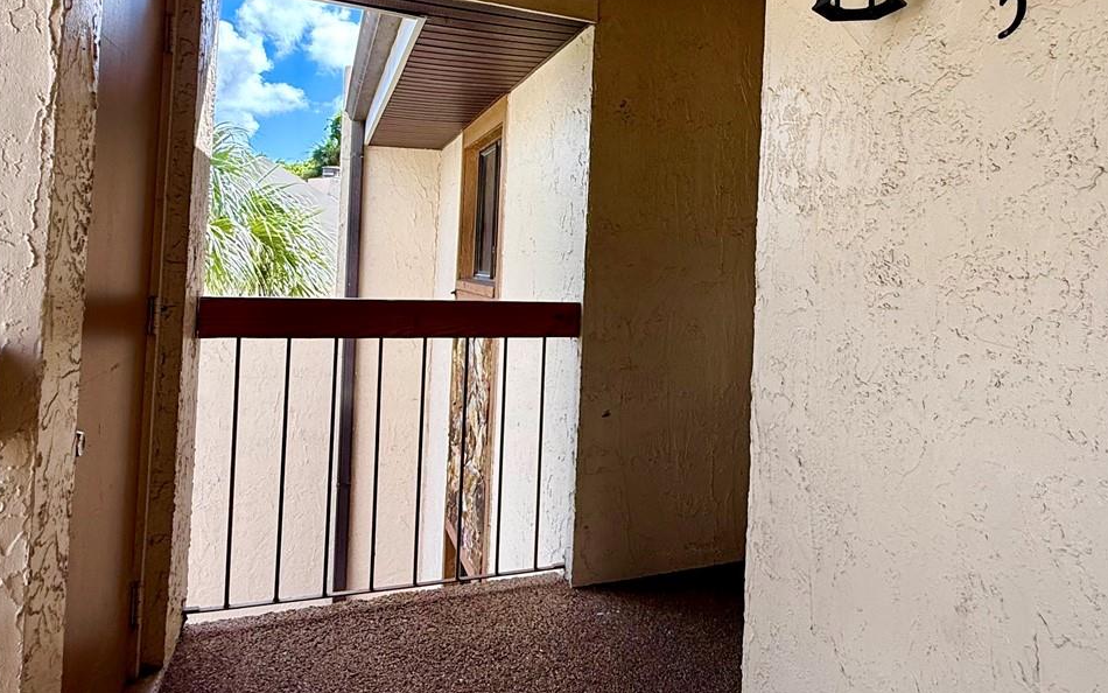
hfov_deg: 72.1
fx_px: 755
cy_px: 242
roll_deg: -2.3
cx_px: 639
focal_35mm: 25
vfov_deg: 48.6
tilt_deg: +2.6
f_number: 2.2
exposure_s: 1/324
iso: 50
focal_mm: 2.22
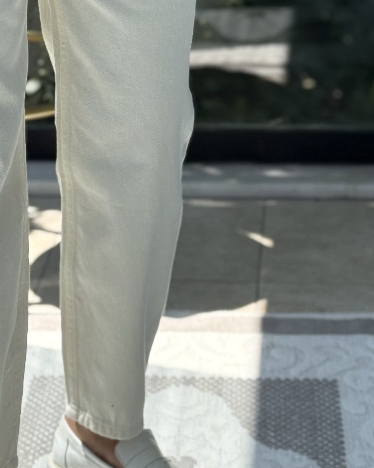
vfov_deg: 15.2
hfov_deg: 12.2
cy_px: 136
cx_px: 83
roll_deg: +3.8
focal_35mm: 126
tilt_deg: -38.3
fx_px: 1744
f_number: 1.78
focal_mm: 6.76
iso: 64
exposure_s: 1/1055
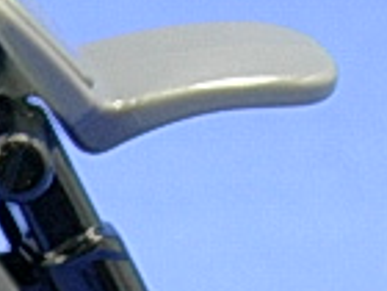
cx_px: -210
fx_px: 3823
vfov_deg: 4.3
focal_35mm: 342
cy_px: 313
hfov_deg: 5.7
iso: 70
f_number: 3.8
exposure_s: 1/6.3
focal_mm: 11.3
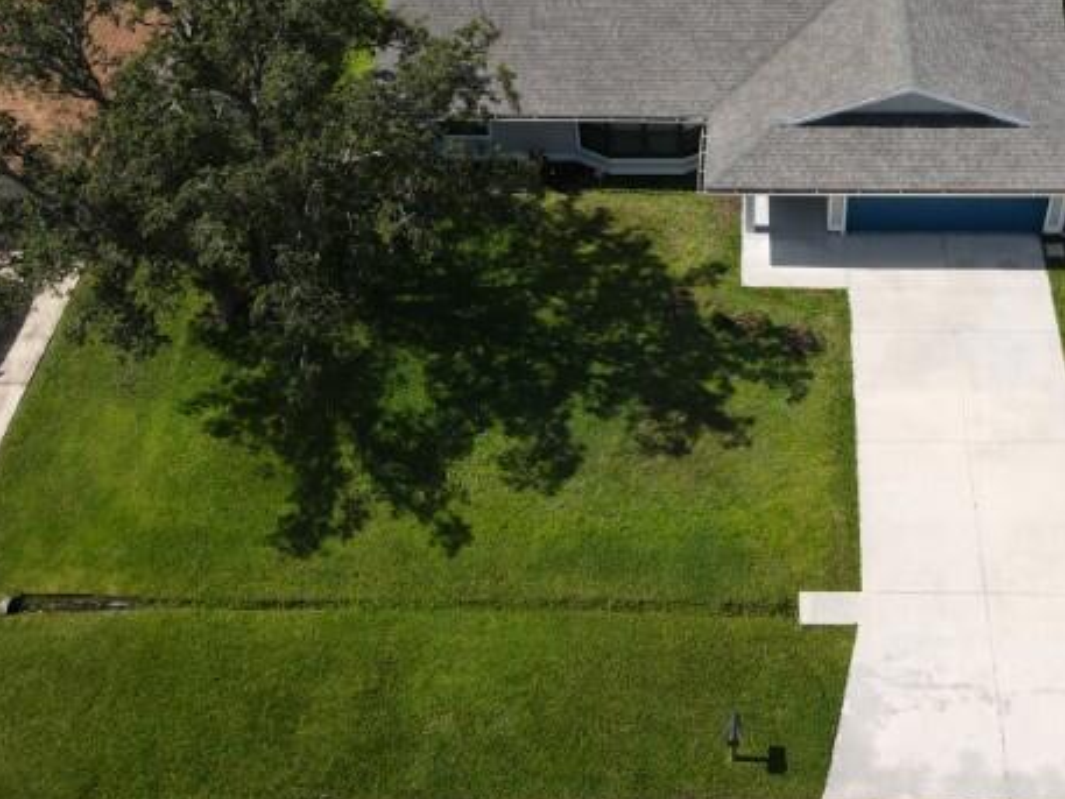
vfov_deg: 33.4
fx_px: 1293
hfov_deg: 44.0
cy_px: 165
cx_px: 732
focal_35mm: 42
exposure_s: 1/50
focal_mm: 4.5
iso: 100
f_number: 2.8
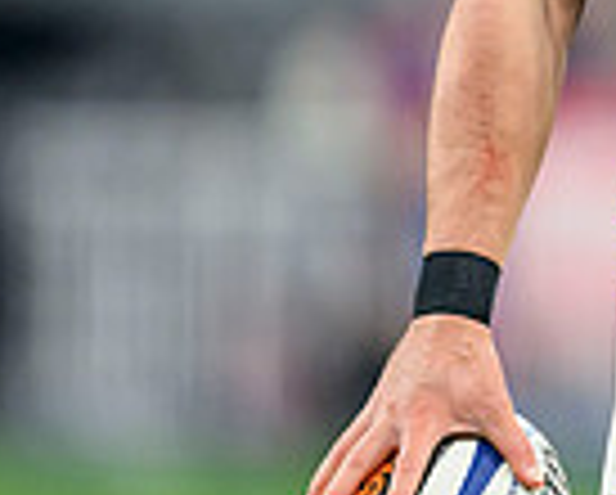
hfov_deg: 1.0
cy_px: -62
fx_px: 35109
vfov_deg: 0.8
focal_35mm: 1923
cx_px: 1268
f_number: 2.8
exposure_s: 1/2000
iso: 3200
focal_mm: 400
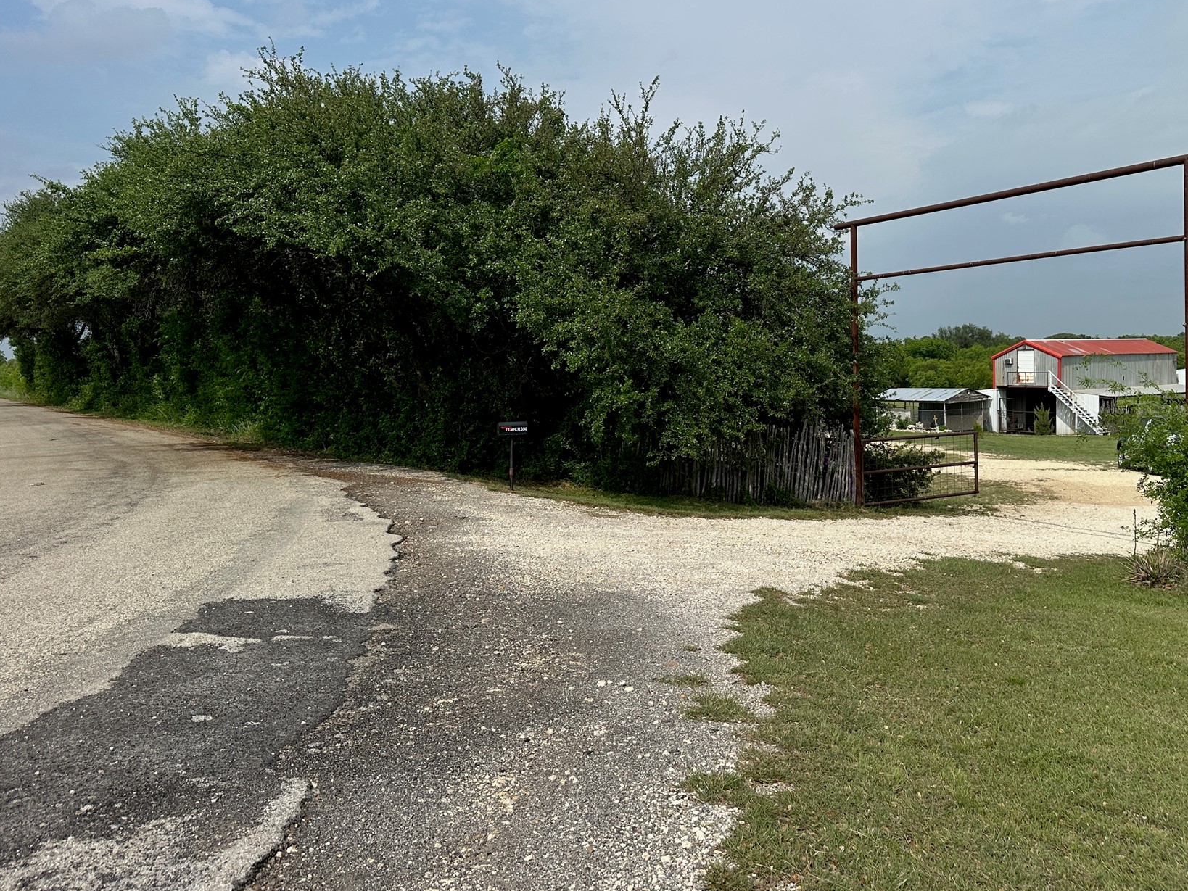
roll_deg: +0.8
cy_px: 397
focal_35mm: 30
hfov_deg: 59.8
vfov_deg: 46.7
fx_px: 1030
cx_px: 667
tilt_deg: -2.2
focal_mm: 6.86
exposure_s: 1/8197
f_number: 1.78
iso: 80
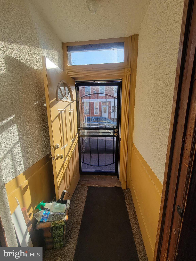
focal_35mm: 13
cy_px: 130
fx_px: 98
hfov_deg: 89.9
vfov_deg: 106.2
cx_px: 98
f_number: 2.2
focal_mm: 2.2
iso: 50
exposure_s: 1/364
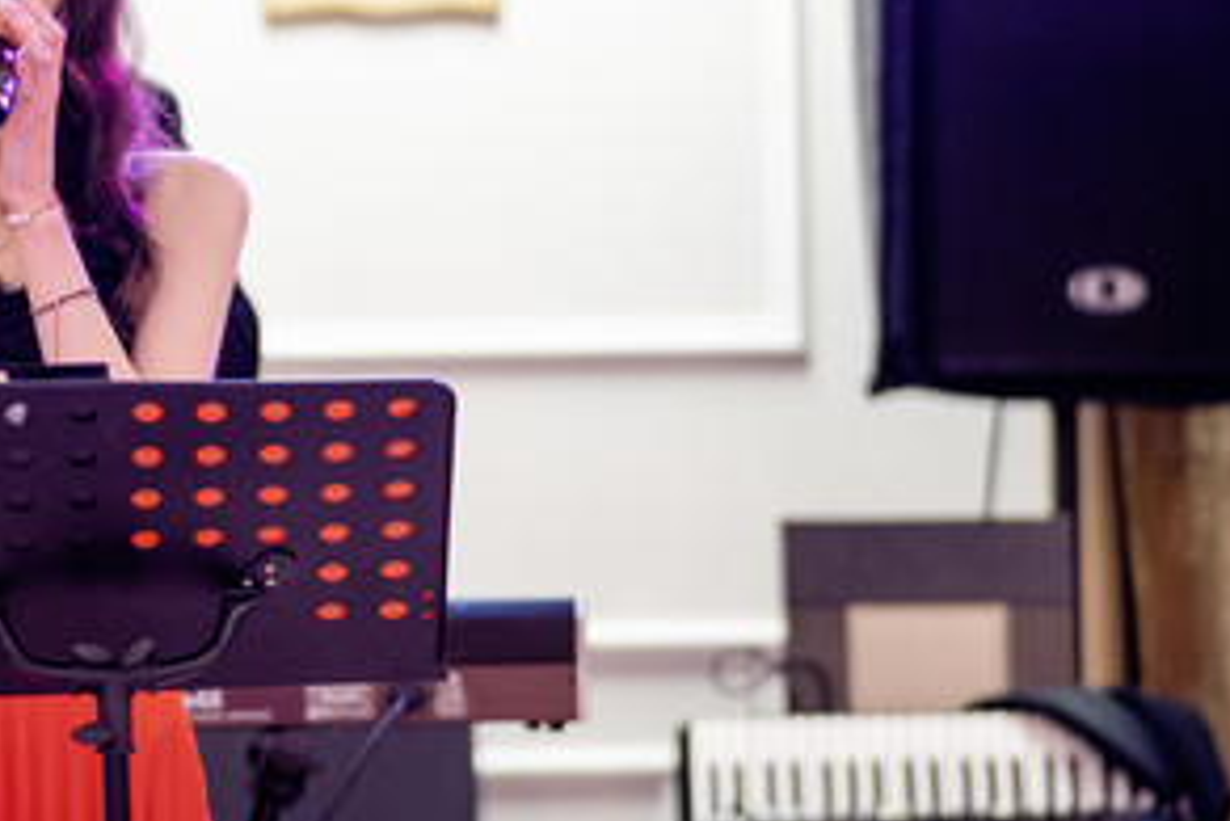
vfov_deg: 4.9
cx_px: 63
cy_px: 103
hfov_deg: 7.3
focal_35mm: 281
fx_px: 9605
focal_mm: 85
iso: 1250
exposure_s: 1/200
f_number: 1.8
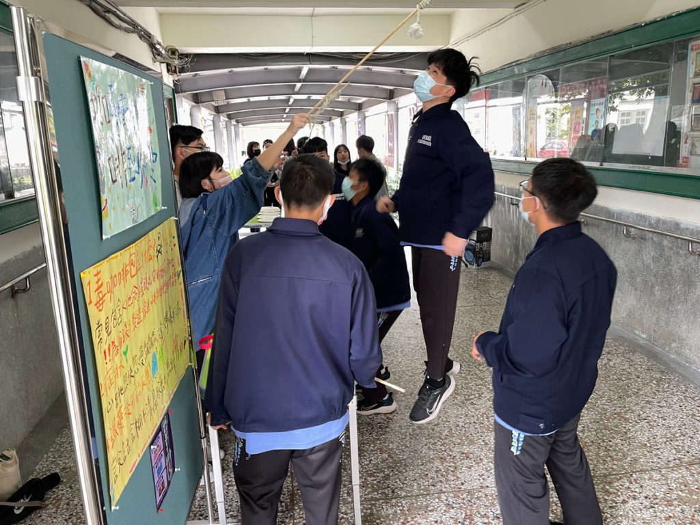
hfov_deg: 67.3
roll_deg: +1.8
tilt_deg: -13.1
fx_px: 526
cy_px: 262
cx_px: 350
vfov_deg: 53.1
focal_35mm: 26
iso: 160
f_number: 1.6
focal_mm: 5.1
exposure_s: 1/60
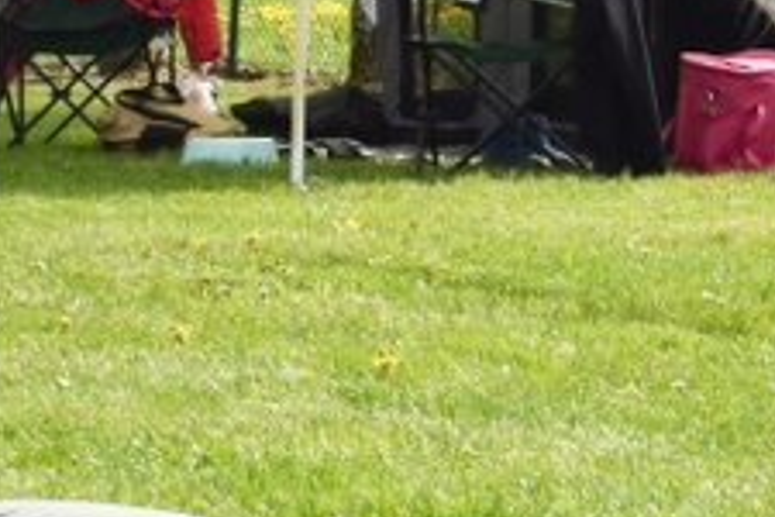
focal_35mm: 208
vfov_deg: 6.6
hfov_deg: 9.8
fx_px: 4477
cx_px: 840
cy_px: 171
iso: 100
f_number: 10
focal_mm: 26
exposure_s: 1/200
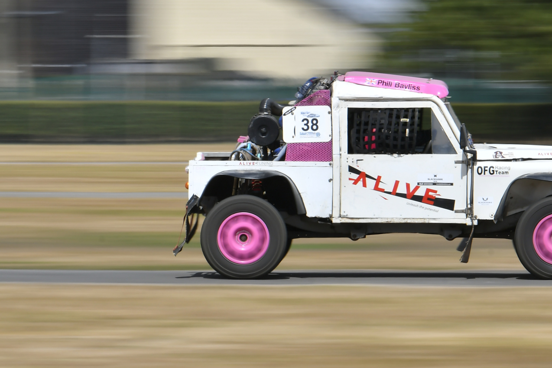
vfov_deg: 4.5
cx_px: 333
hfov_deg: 6.7
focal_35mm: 306
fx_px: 4693
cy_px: 175
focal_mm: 130
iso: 125
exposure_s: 1/40
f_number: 18
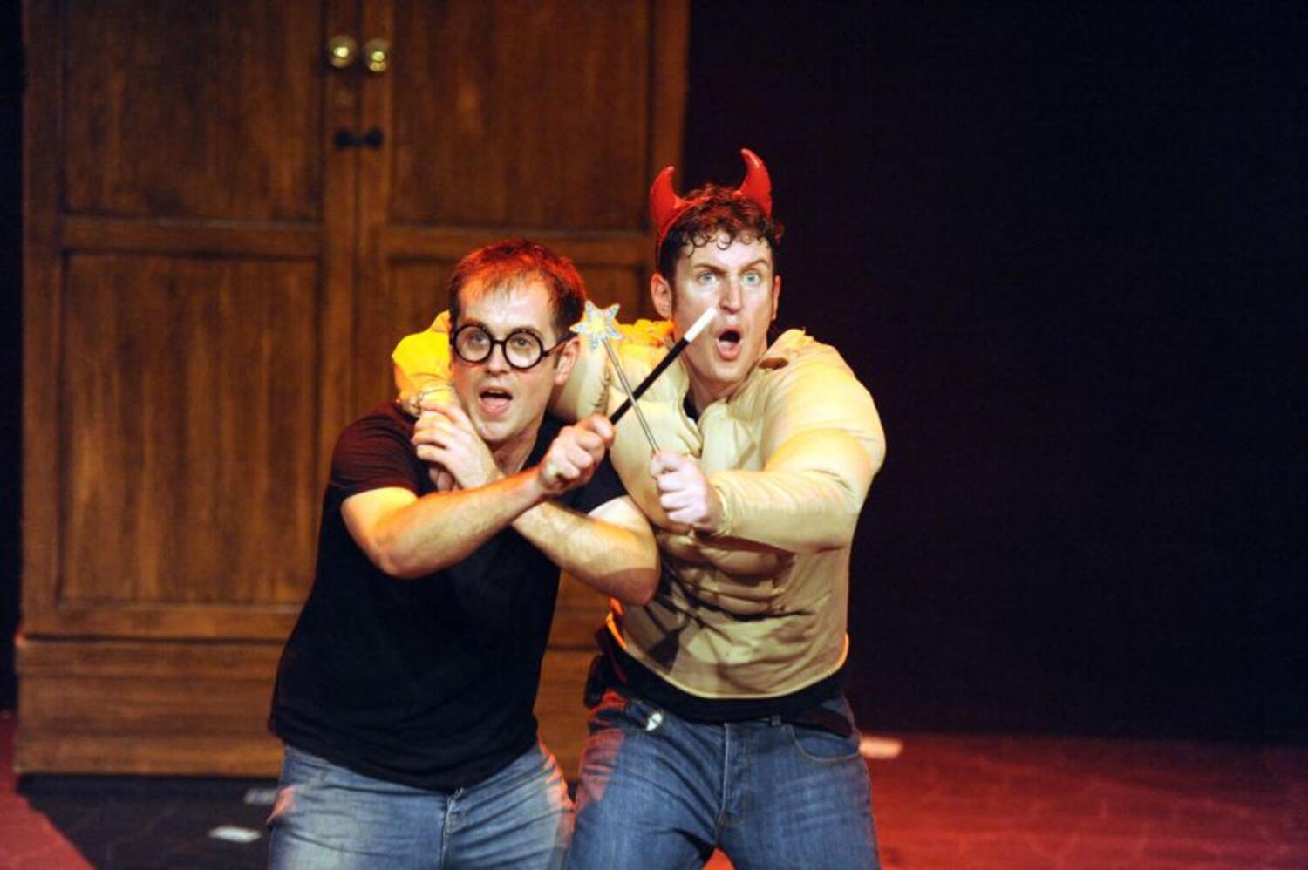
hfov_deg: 13.3
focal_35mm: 155
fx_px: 5628
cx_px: 654
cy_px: 435
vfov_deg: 8.8
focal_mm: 155
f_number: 2.8
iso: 6400
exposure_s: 1/200
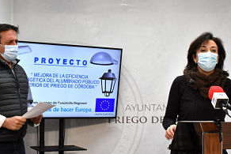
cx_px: 108
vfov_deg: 21.3
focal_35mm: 64
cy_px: 92
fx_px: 409
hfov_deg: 31.5
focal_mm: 31
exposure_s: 1/320
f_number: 9
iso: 3200
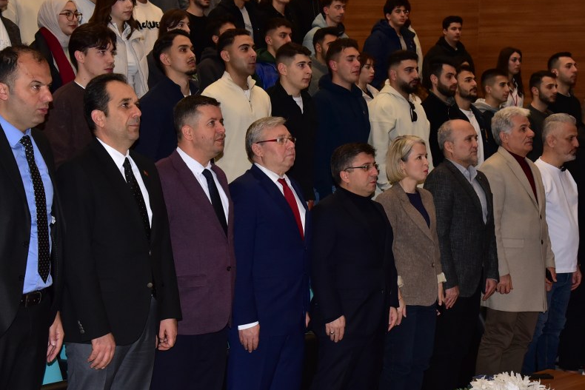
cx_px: 302
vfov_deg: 17.3
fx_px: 1284
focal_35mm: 79
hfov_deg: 25.7
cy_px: 181
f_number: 6.3
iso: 2500
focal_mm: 52
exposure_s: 1/200
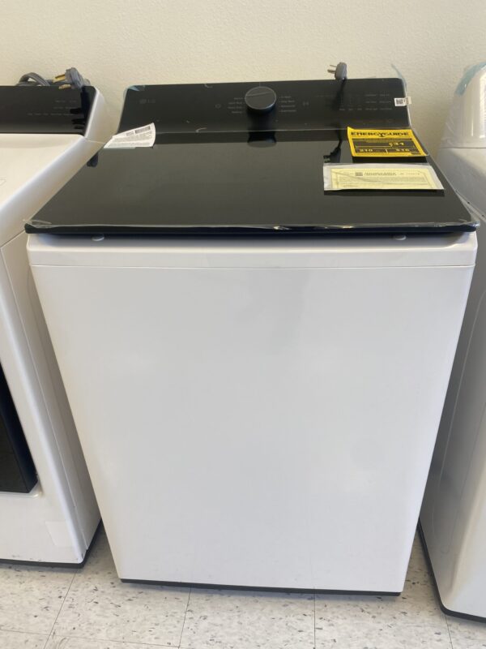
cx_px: 243
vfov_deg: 67.3
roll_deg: +1.7
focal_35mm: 26
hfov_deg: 53.1
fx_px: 487
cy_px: 324
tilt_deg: -30.6
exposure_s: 1/63
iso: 32
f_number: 1.8
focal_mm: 4.25
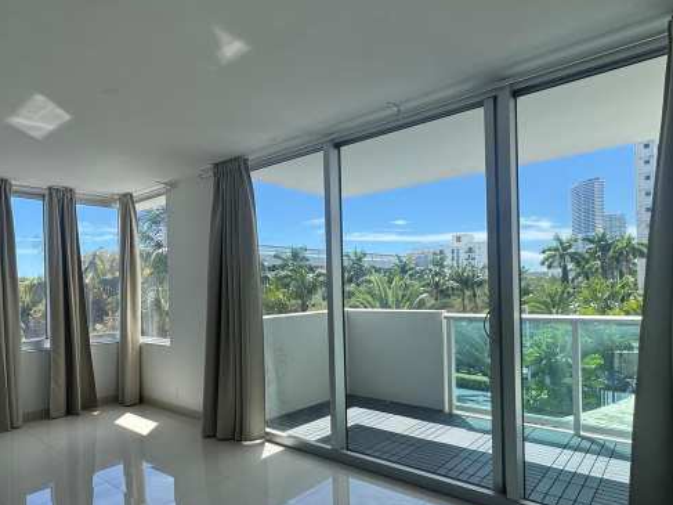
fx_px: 447
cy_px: 293
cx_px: 263
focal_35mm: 23
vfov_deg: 58.6
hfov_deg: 73.0
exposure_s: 1/453
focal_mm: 2.22
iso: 40
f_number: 2.2
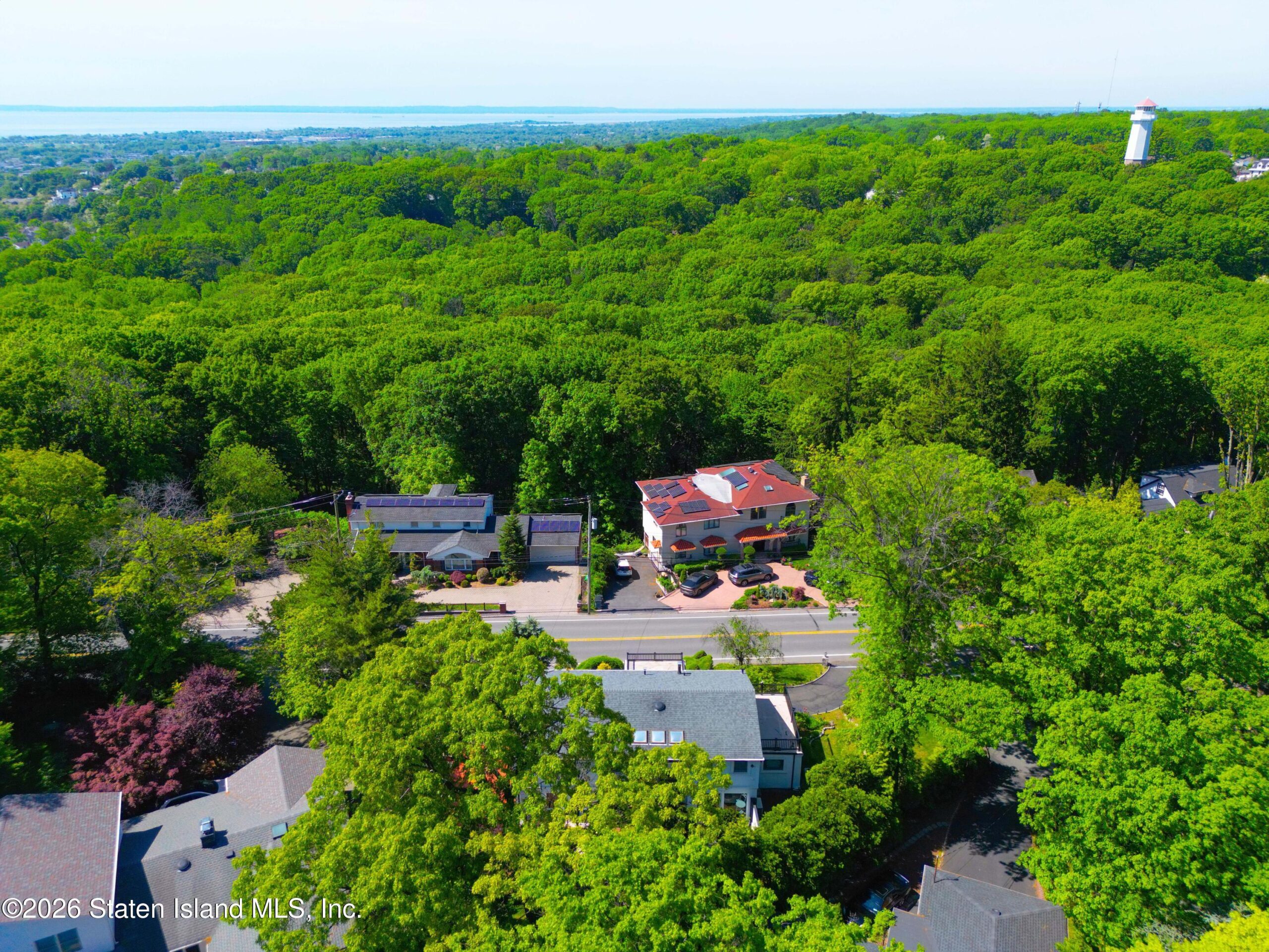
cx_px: 634
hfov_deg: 71.6
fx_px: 880
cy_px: 476
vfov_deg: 56.8
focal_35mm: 24
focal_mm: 6.72
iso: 120
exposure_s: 1/2000
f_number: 1.7
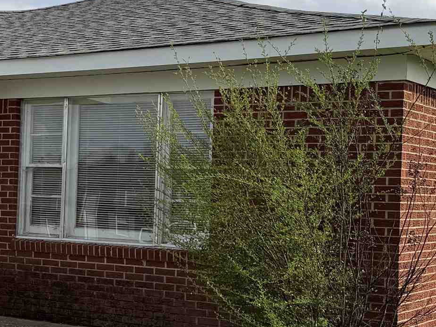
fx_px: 1007
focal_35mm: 80
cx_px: 22
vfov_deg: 18.4
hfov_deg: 23.6
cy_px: 185
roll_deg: -0.8
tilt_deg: +0.8
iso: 80
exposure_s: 1/4167
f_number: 1.78
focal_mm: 6.76
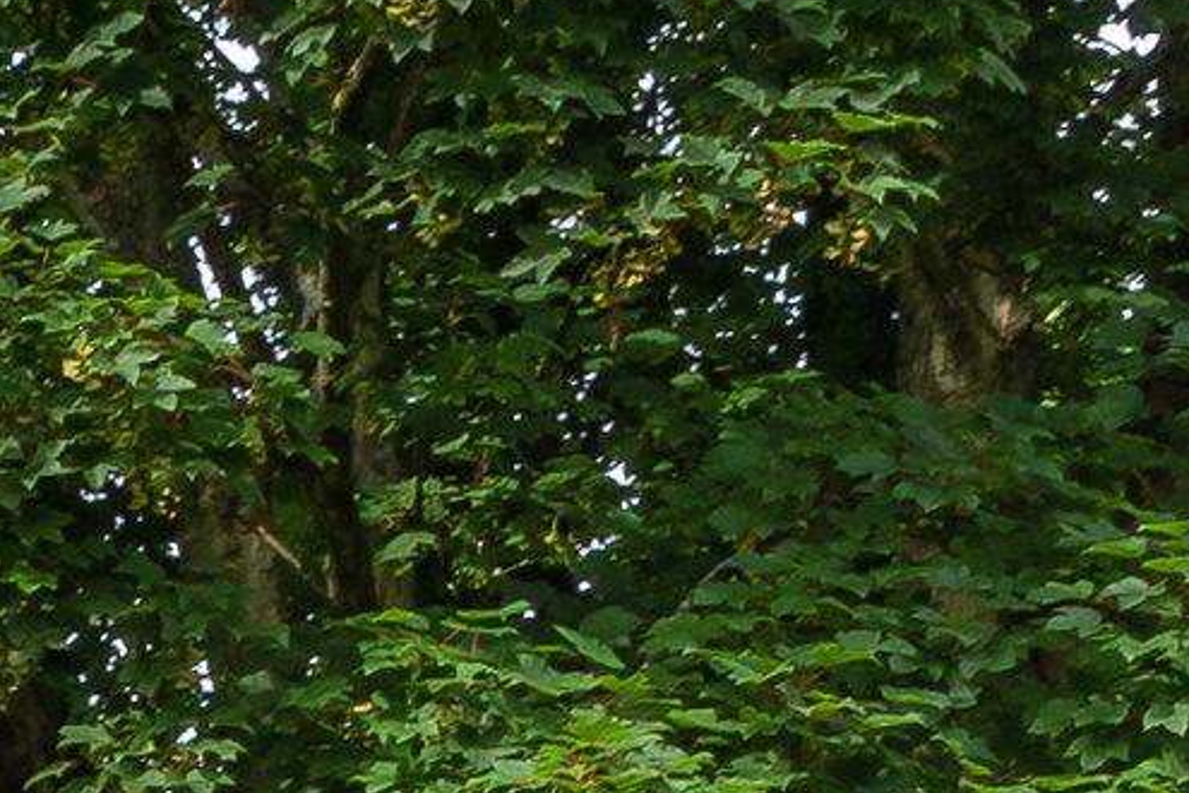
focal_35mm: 218
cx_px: -2085
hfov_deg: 8.3
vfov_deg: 5.9
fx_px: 7199
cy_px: 2372
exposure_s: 1/200
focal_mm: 24
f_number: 8
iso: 200
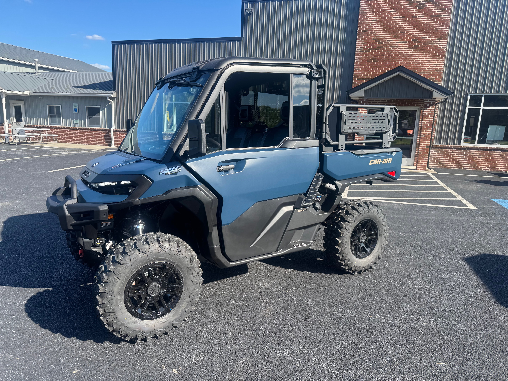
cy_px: 190
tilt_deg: -12.8
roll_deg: -1.1
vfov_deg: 56.8
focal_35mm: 24
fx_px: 352
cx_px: 254
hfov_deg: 71.6
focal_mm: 6.76
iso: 80
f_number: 1.78
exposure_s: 1/1524
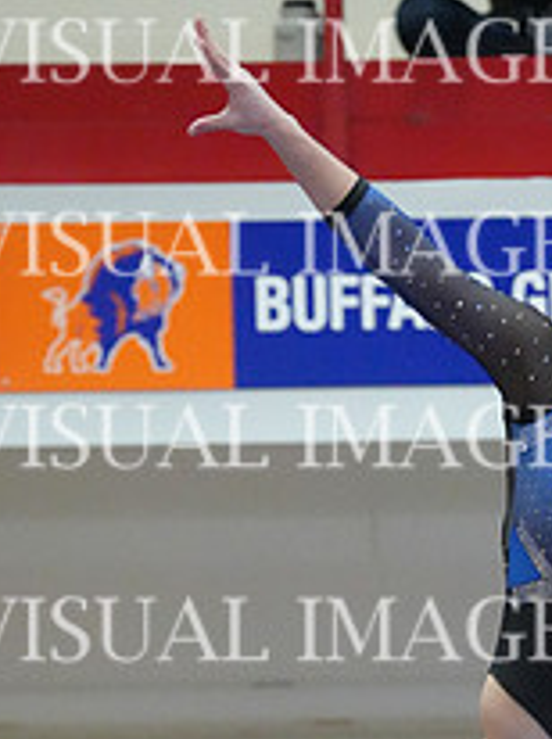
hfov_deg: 3.0
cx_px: 579
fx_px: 10461
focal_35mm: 491
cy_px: 918
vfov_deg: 4.0
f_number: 4
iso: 16000
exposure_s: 1/1250
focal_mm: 181
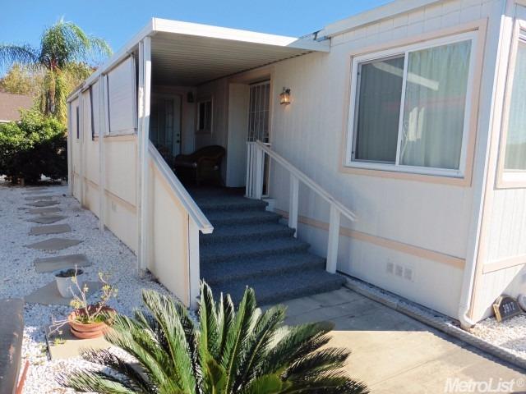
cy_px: 197
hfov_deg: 71.6
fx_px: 365
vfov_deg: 56.8
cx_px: 263
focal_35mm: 24
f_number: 4
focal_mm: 4.3
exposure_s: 1/400
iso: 100
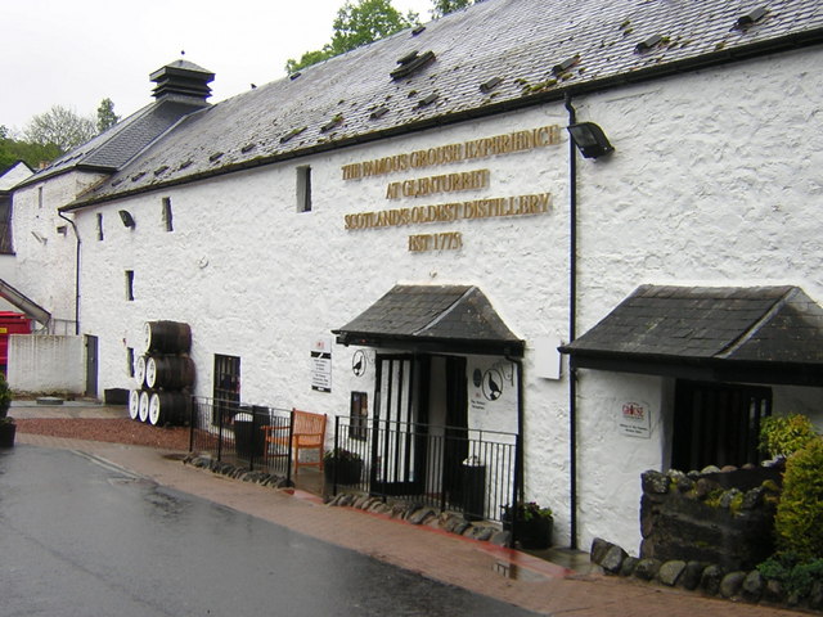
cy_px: 308
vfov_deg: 30.9
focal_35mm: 47
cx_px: 412
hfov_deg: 40.4
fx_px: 1117
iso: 100
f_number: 2.9
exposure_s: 1/185
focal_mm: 6.1
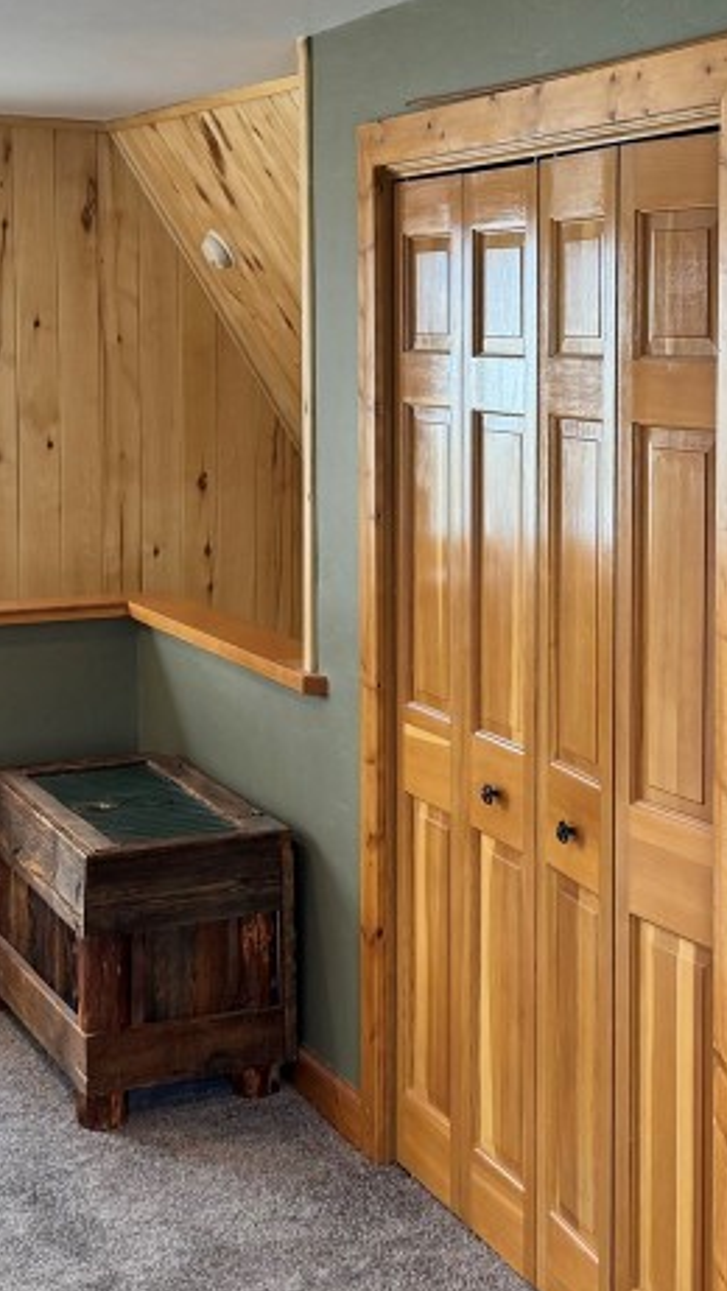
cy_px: 464
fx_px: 1987
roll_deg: -1.1
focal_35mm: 58
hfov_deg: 20.7
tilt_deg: -4.9
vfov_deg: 35.8
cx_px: 487
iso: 160
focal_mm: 6.76
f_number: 1.78
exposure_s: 1/60
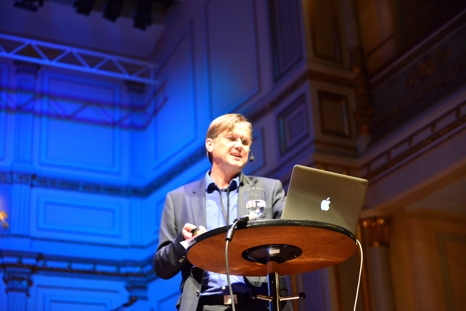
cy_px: 156
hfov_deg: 28.8
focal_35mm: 70
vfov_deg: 19.5
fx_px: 906
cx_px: 233
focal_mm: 70
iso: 5000
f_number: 2.8
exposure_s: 1/160
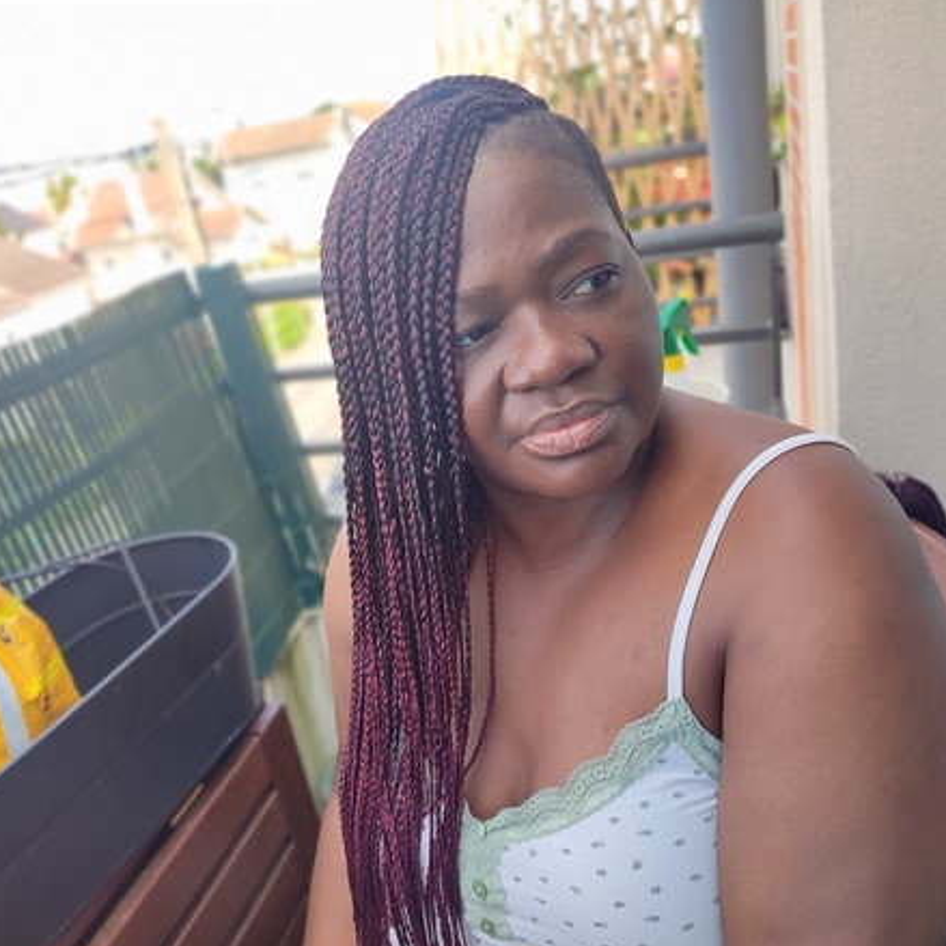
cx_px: 472
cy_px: 496
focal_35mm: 29
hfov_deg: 55.6
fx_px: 897
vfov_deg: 55.6
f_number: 1.89
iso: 50
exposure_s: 1/146
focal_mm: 5.89
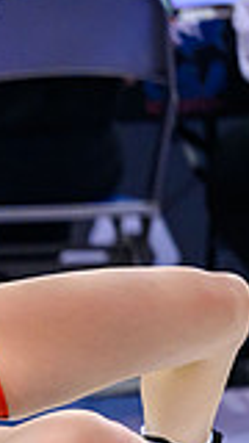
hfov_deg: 1.8
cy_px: 460
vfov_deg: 3.1
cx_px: -466
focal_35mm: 690
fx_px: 8099
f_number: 2.8
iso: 3200
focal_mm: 150
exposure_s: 1/800
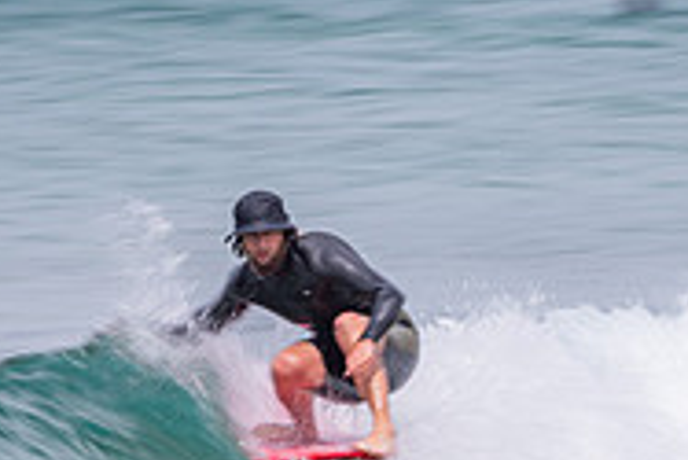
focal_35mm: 1551
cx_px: 419
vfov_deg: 0.9
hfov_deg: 1.3
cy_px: 517
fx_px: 29663
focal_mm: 500
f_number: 16
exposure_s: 1/20
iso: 64
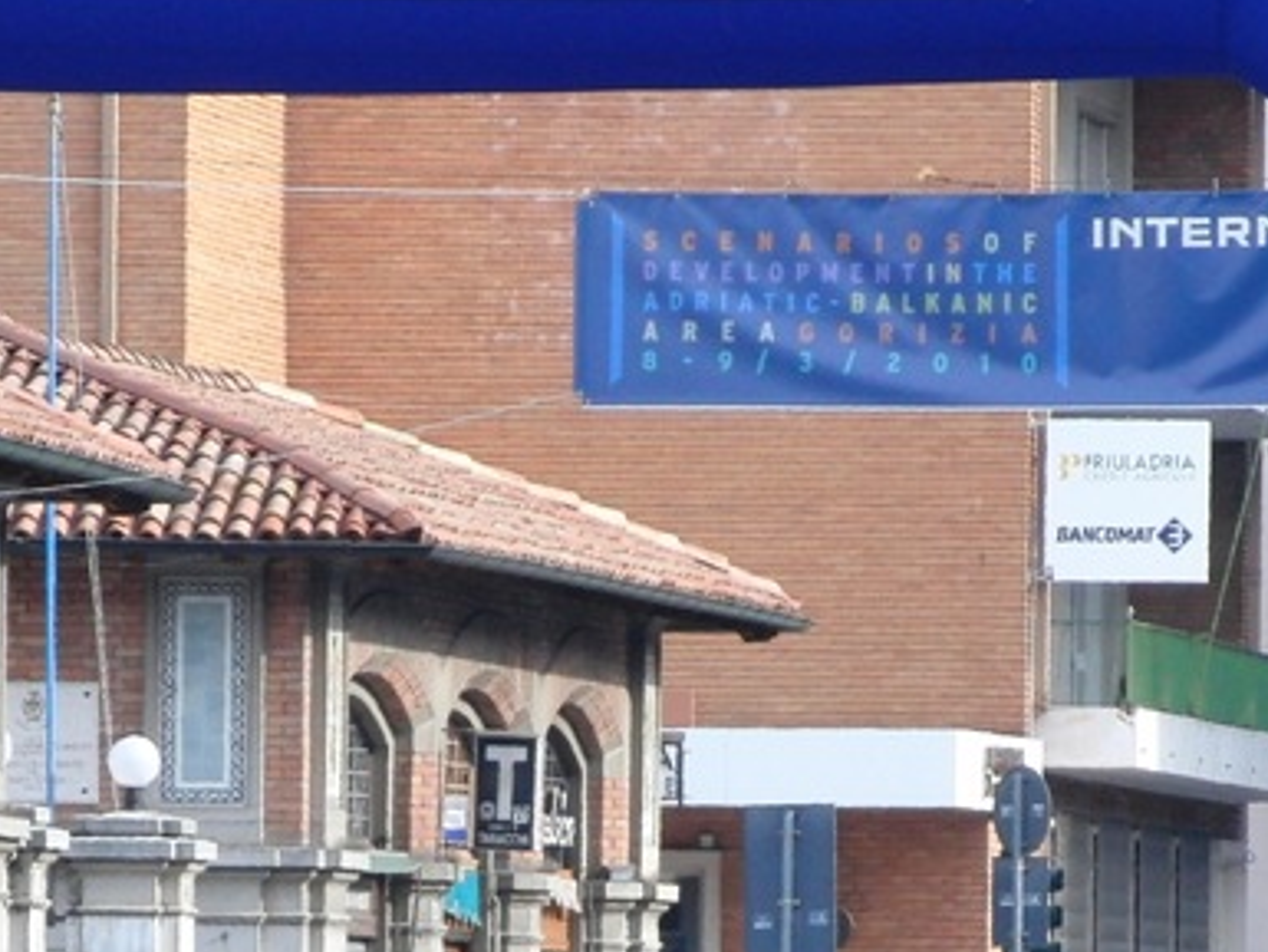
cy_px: 1041
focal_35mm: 492
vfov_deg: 3.0
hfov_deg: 4.0
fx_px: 18028
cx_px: 310
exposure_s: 1/200
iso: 100
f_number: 4.5
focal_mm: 32.1
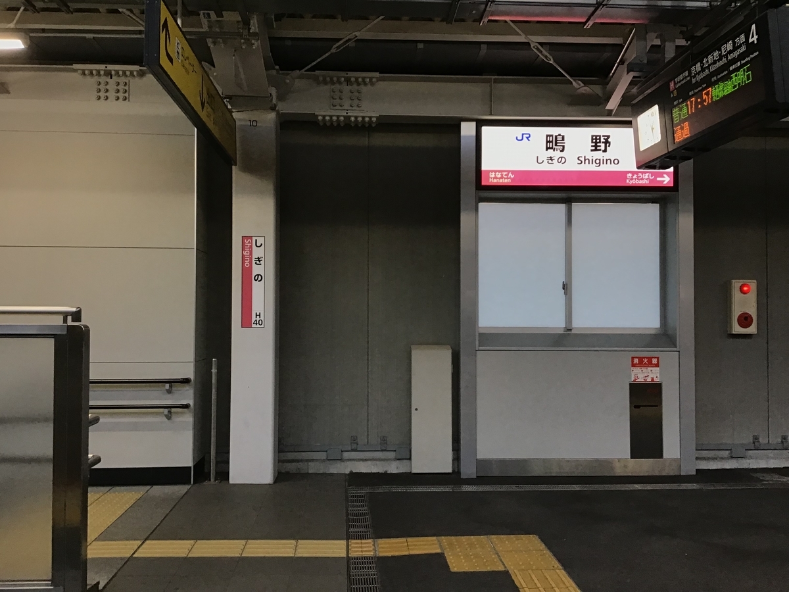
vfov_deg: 45.4
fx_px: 707
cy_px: 296
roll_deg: -0.2
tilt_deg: +2.3
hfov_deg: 58.4
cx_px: 394
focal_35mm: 31
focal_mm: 3.3
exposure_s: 1/30
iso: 32
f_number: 2.4
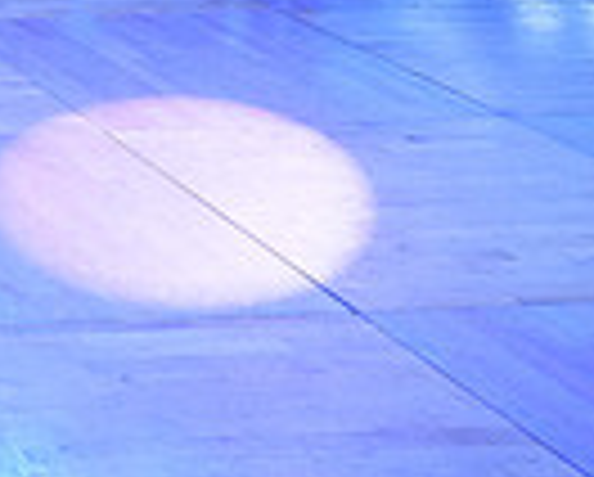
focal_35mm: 99
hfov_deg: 15.5
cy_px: -304
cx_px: -585
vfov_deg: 14.2
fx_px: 1743
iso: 1250
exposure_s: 1/400
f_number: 4
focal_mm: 24
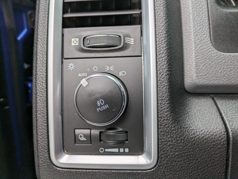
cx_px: 119
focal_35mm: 25
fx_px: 172
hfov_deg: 69.4
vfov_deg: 54.9
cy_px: 90
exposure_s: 1/283
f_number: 1.89
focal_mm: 5.43
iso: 40
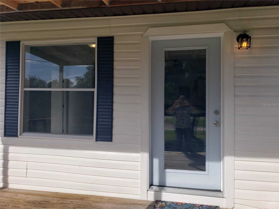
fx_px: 210
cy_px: 104
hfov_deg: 67.3
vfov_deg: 53.1
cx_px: 140
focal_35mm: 26
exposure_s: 1/2374
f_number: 2.4
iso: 50
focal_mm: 4.3
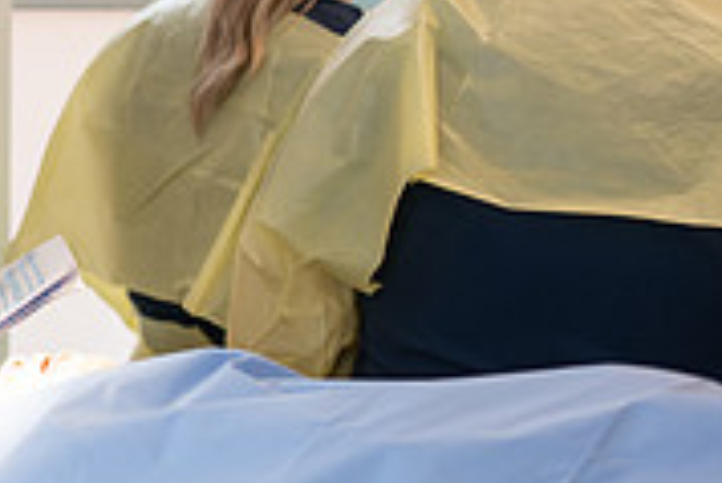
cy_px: 43
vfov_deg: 5.3
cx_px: -256
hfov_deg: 7.8
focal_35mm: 261
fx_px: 5239
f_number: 3.2
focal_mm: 80
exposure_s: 1/200
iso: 250
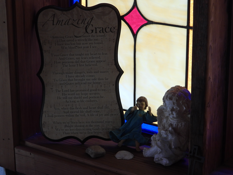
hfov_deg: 20.2
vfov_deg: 15.2
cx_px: 116
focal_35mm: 97
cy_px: 88
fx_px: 653
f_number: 3.5
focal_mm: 17.5
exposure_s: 1/60
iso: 320
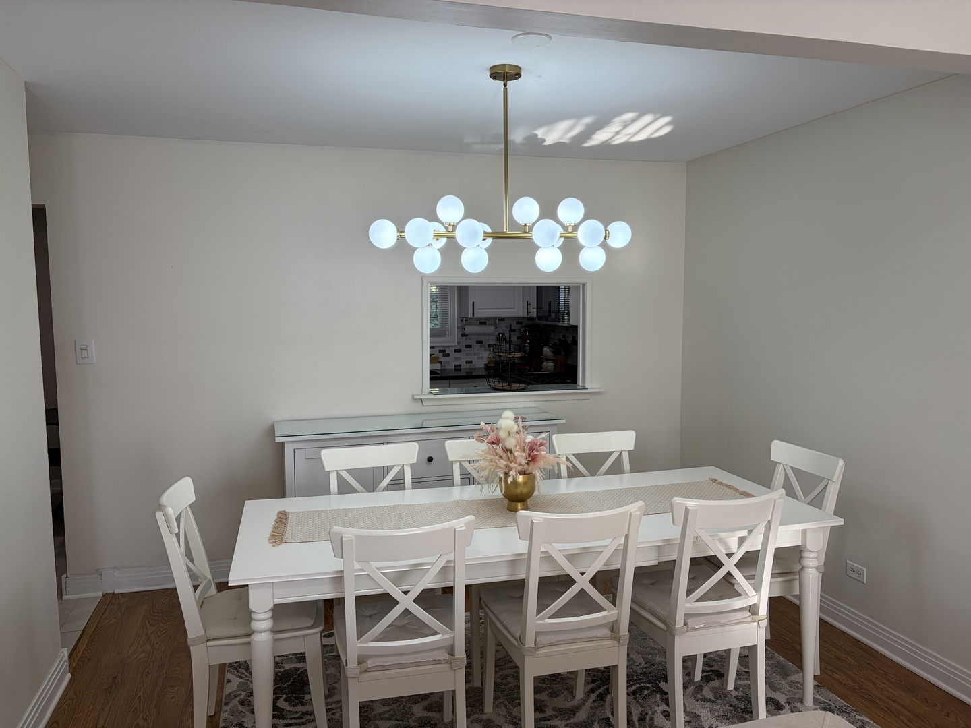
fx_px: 729
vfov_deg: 53.1
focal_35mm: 26
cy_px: 364
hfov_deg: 67.3
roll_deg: +0.6
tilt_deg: -4.9
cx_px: 486
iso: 50
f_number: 1.6
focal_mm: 5.96
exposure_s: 1/171
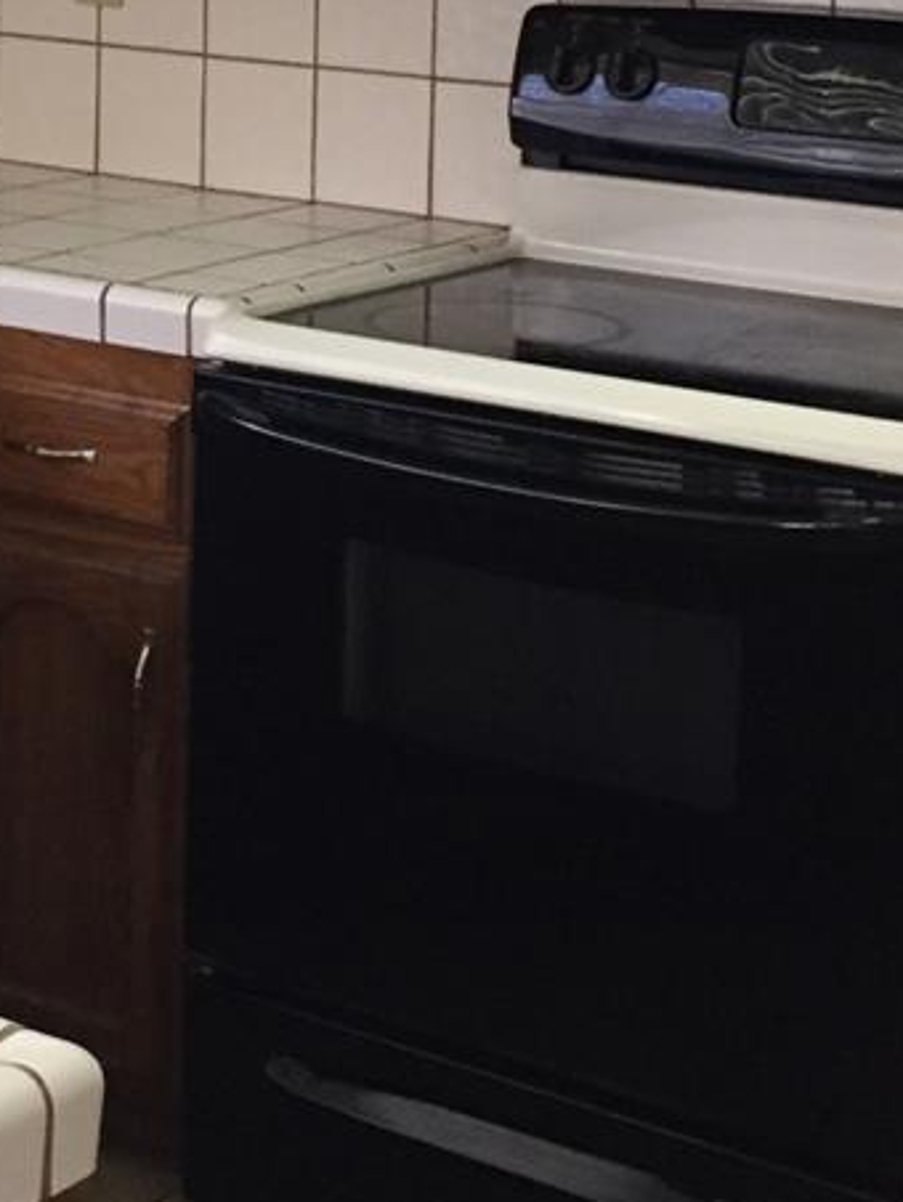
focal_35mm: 96
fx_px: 3337
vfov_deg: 20.1
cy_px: 154
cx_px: -12
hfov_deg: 15.1
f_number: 2.2
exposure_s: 1/30
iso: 160
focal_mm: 4.15
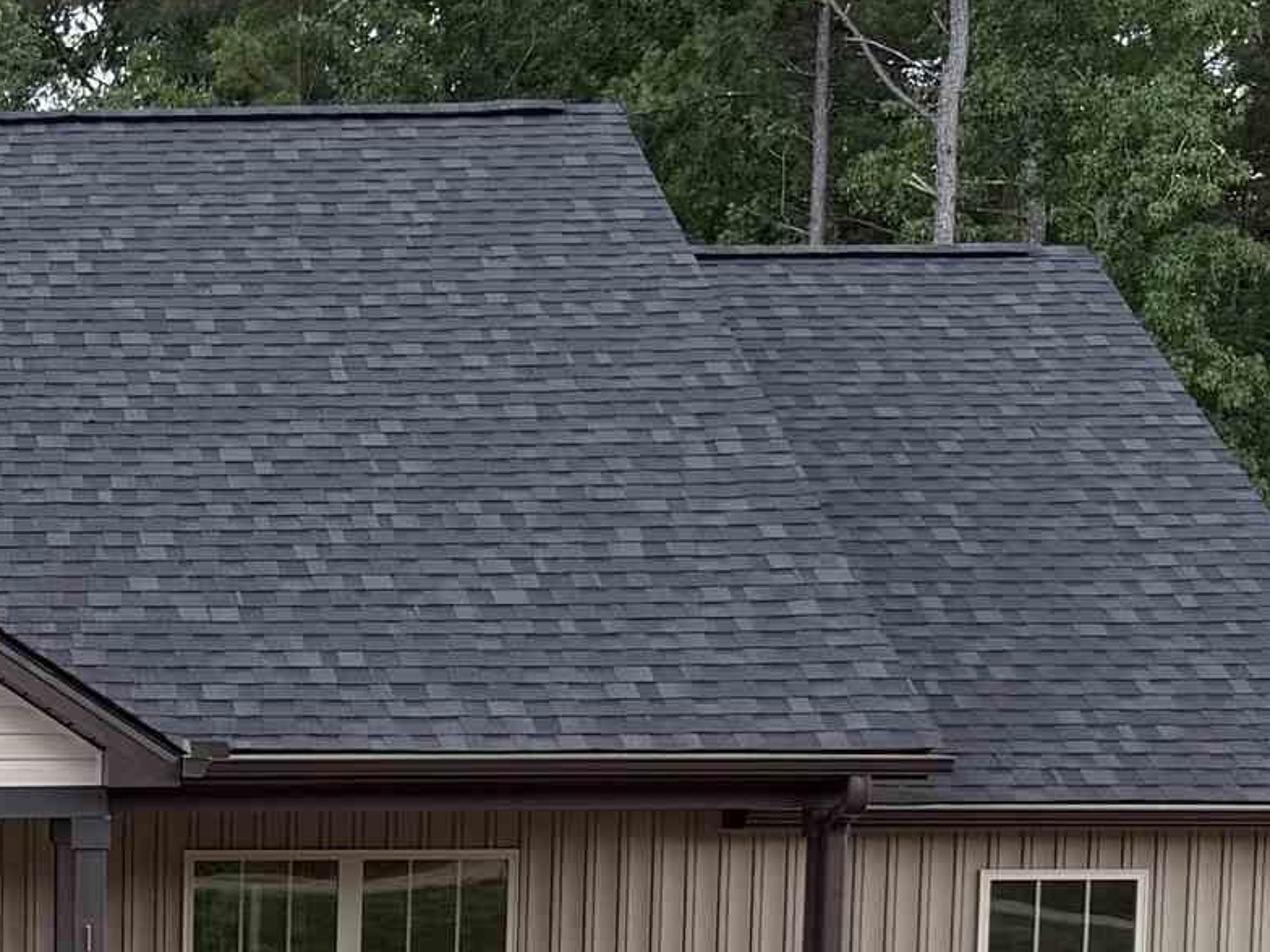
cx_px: -358
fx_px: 3449
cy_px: 1070
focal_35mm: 94
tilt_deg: -6.9
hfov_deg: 19.3
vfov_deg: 15.3
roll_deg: +0.6
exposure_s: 1/602
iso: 80
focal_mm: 6.76
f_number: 1.78
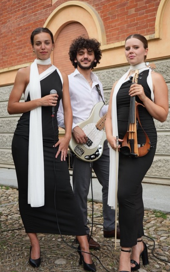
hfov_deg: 27.4
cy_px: 134
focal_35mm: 47
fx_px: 348
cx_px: 89
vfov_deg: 42.6
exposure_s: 1/50
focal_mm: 40
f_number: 5
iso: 100
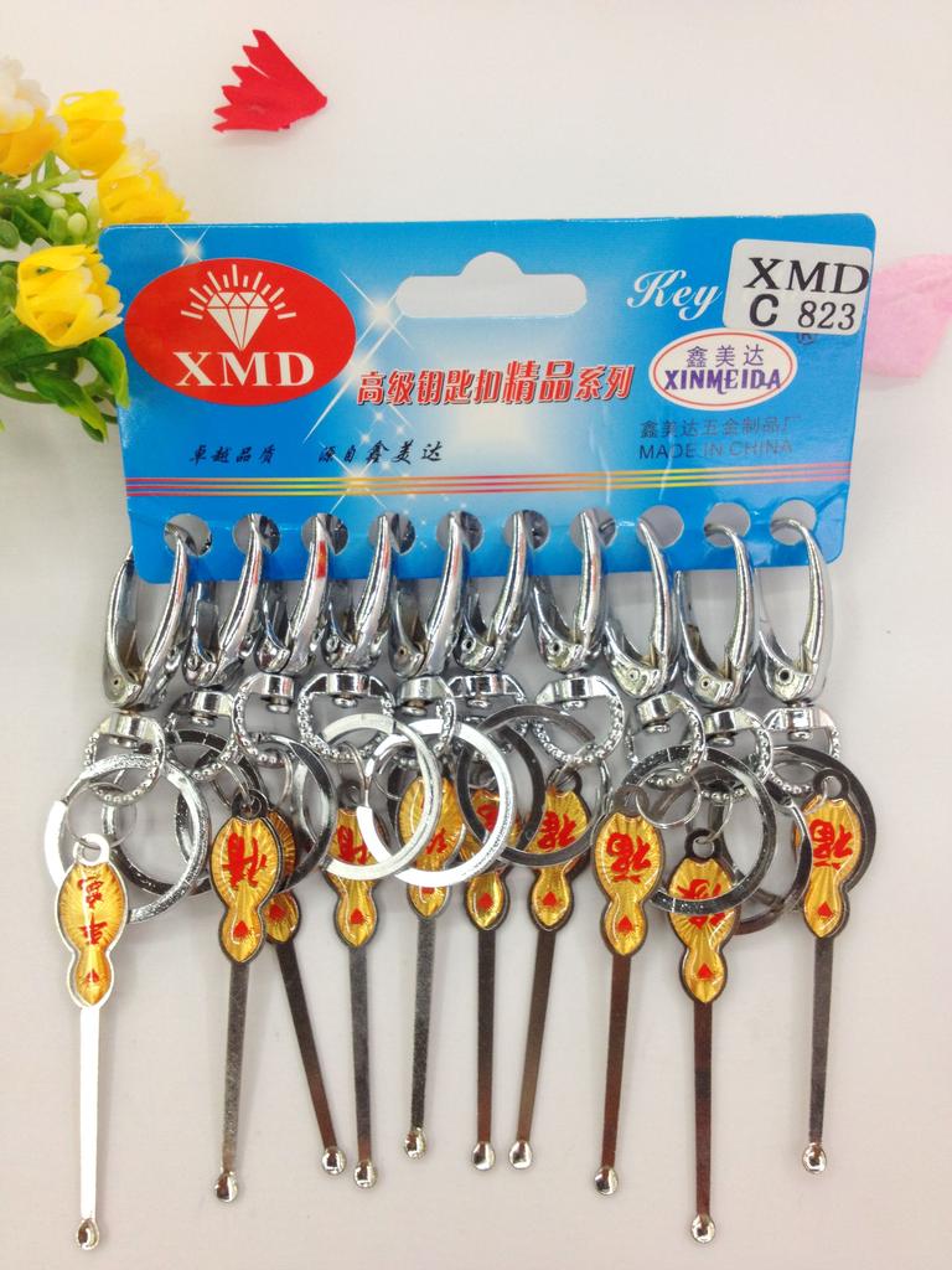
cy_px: 635
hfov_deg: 40.7
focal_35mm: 35
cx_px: 476
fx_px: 1283
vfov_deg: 52.6
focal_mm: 4.28
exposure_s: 1/20
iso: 64
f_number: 2.4
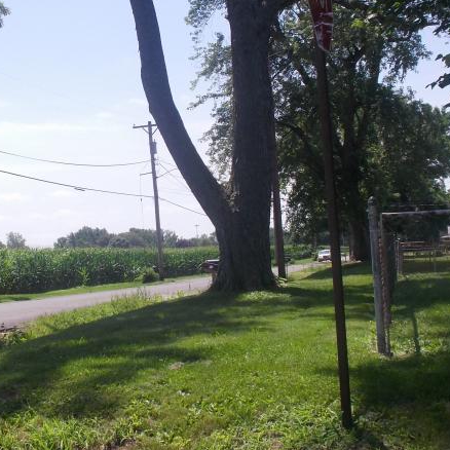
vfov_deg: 28.5
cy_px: 173
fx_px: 882
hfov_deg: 28.4
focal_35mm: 60
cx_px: 152
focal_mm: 4.1
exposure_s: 1/640
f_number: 3.3
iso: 80
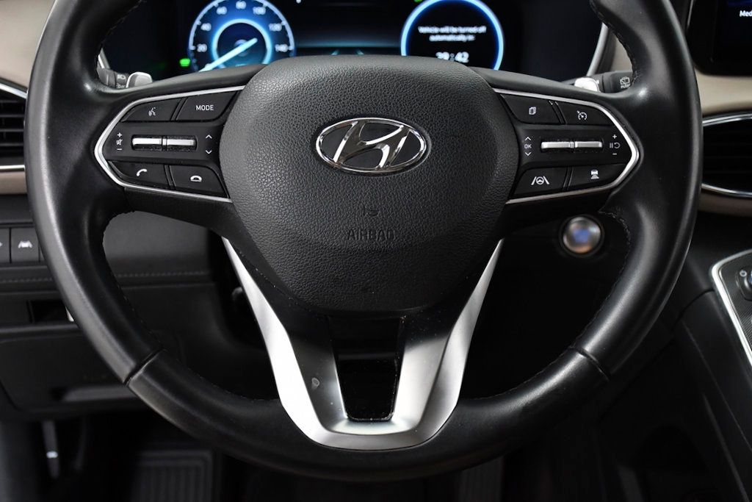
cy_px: 251
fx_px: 1003
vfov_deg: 28.1
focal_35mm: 48
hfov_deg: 41.1
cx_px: 376
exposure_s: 1/250
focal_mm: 32
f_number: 4.5
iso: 2500
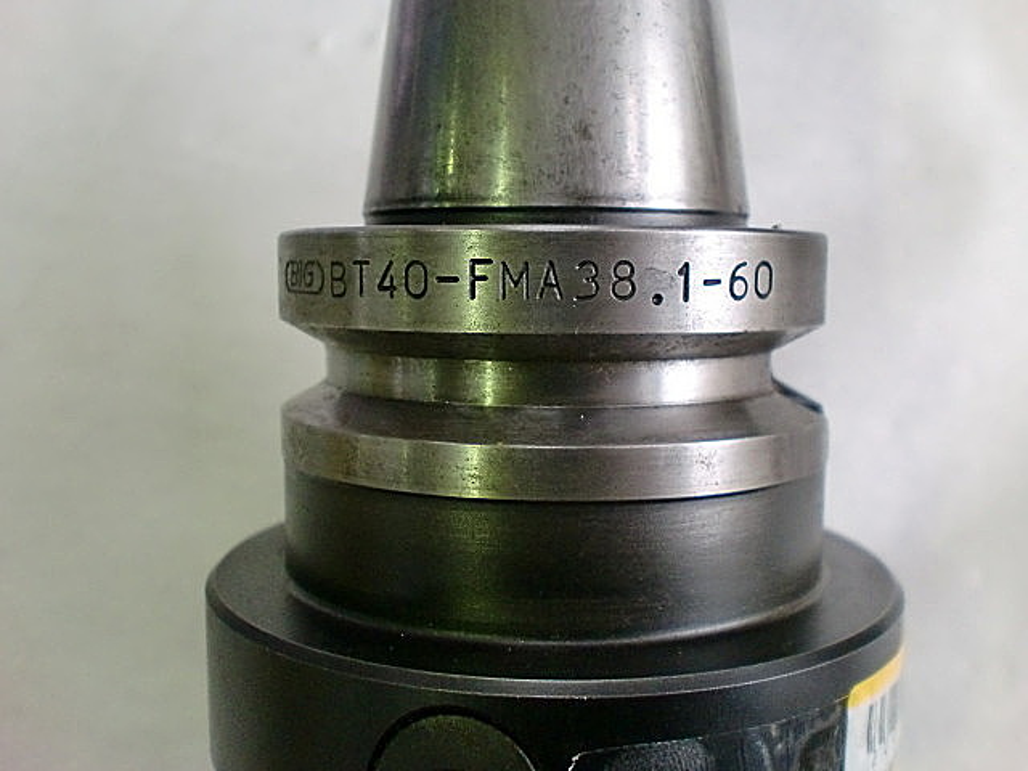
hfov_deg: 52.6
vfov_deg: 40.7
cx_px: 514
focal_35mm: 35
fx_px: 1039
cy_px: 386
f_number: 3.1
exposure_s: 1/60
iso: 320
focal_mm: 6.3
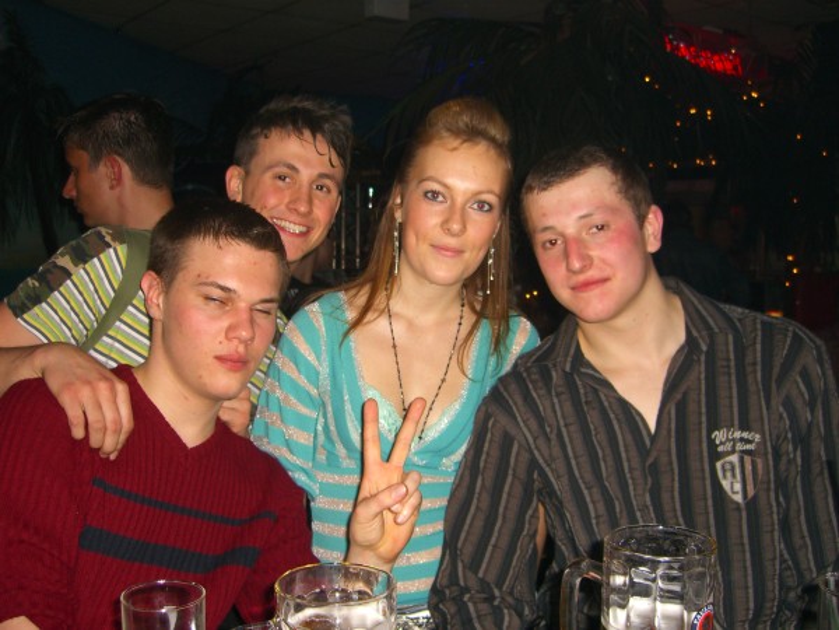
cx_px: 420
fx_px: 921
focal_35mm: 38
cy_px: 315
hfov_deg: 49.0
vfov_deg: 37.7
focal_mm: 7.9
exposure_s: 1/60
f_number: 2.8
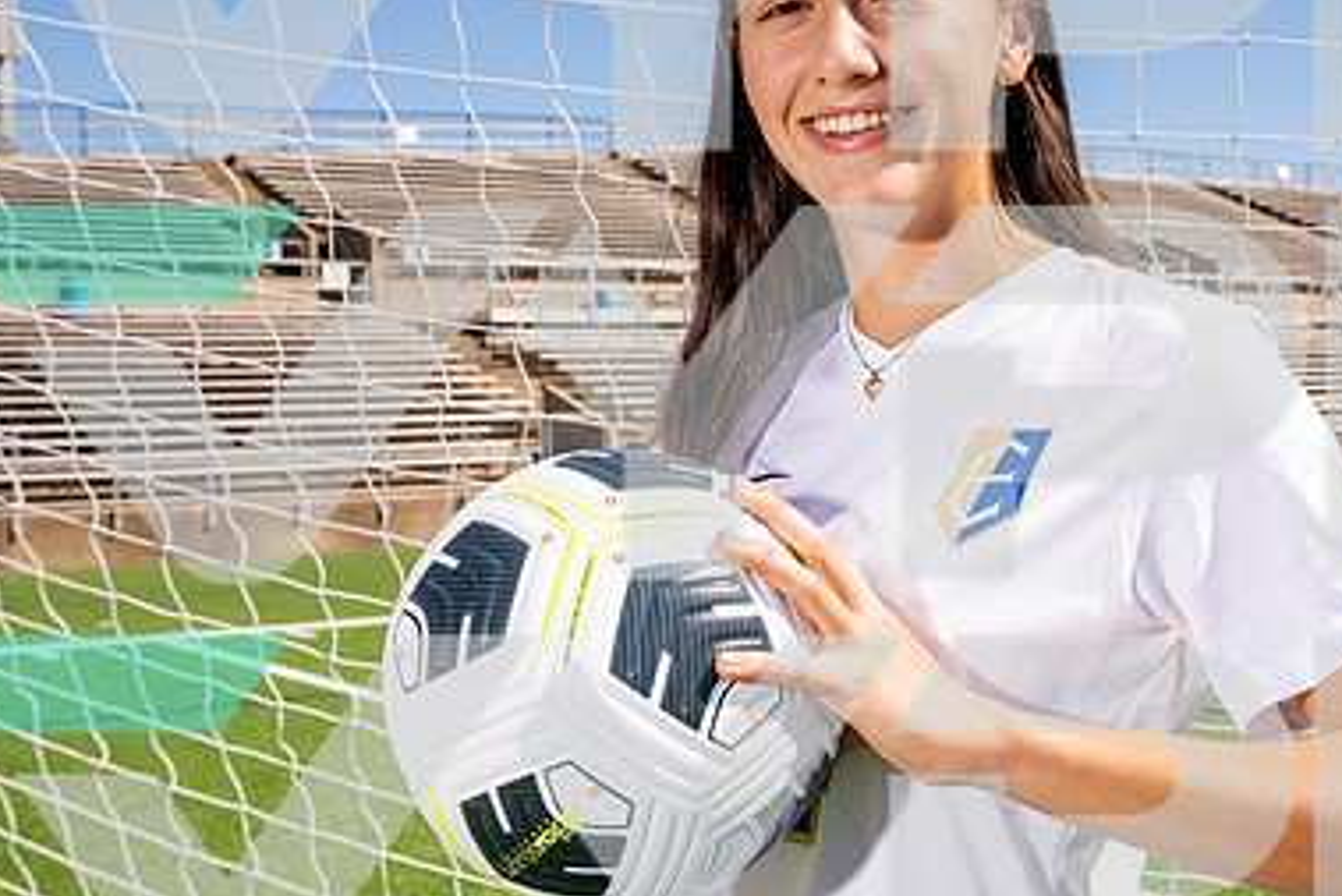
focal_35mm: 52
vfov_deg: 26.0
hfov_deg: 38.0
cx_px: 832
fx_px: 1939
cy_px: 395
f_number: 9
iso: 100
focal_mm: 34
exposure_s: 1/250
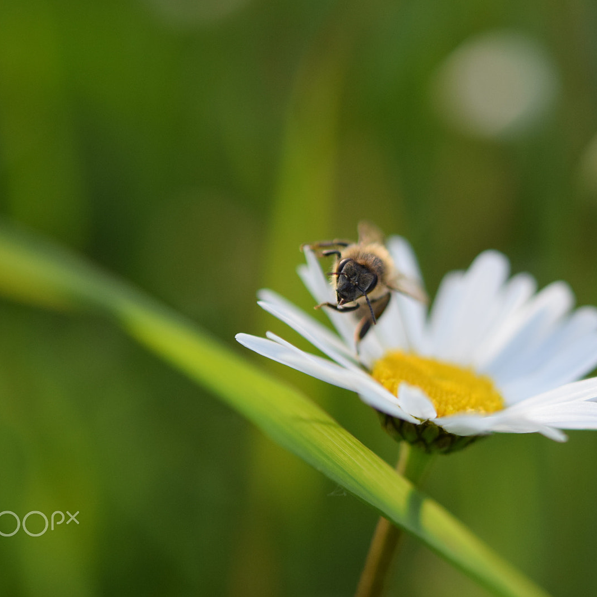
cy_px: 298
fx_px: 2244
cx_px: 389
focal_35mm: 115
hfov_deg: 15.1
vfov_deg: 15.2
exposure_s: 1/2500
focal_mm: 60
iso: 800
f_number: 3.2
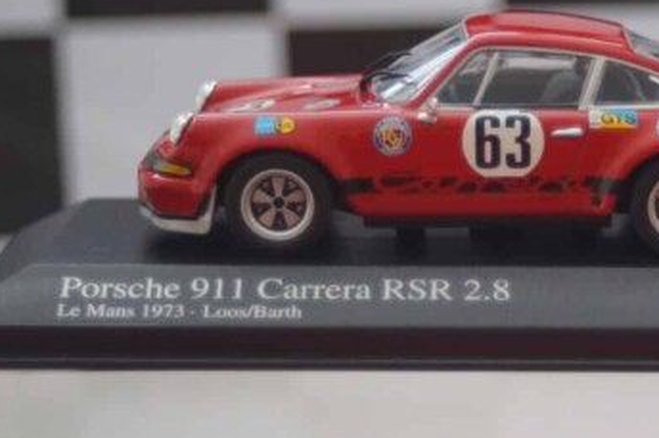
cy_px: 262
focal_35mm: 157
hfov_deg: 13.0
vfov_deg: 8.7
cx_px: 521
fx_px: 2872
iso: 1600
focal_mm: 60
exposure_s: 1/160
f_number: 5.6
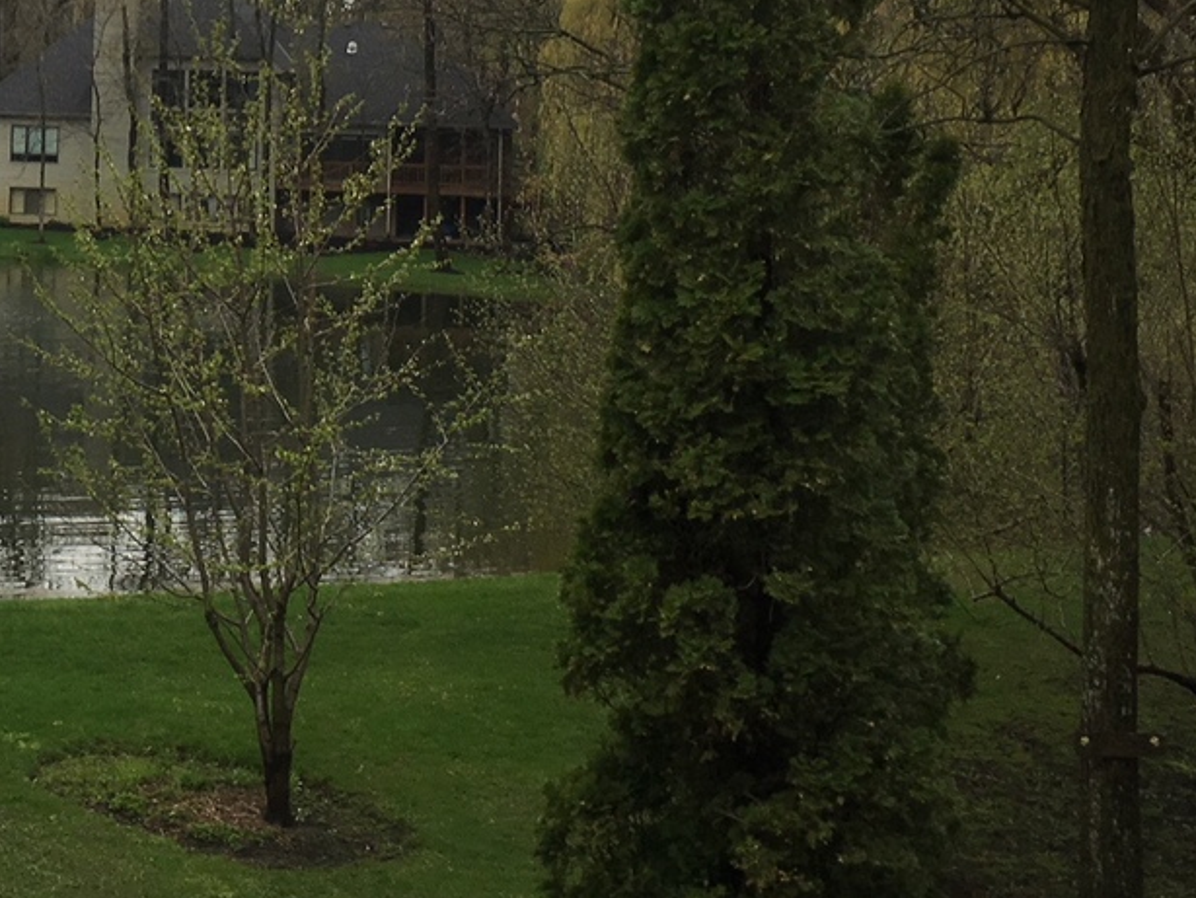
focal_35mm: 68
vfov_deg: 21.0
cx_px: 123
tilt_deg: +2.3
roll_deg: -1.8
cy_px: 19
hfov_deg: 27.5
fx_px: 2350
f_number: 2.2
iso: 25
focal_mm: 4.15
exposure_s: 1/278
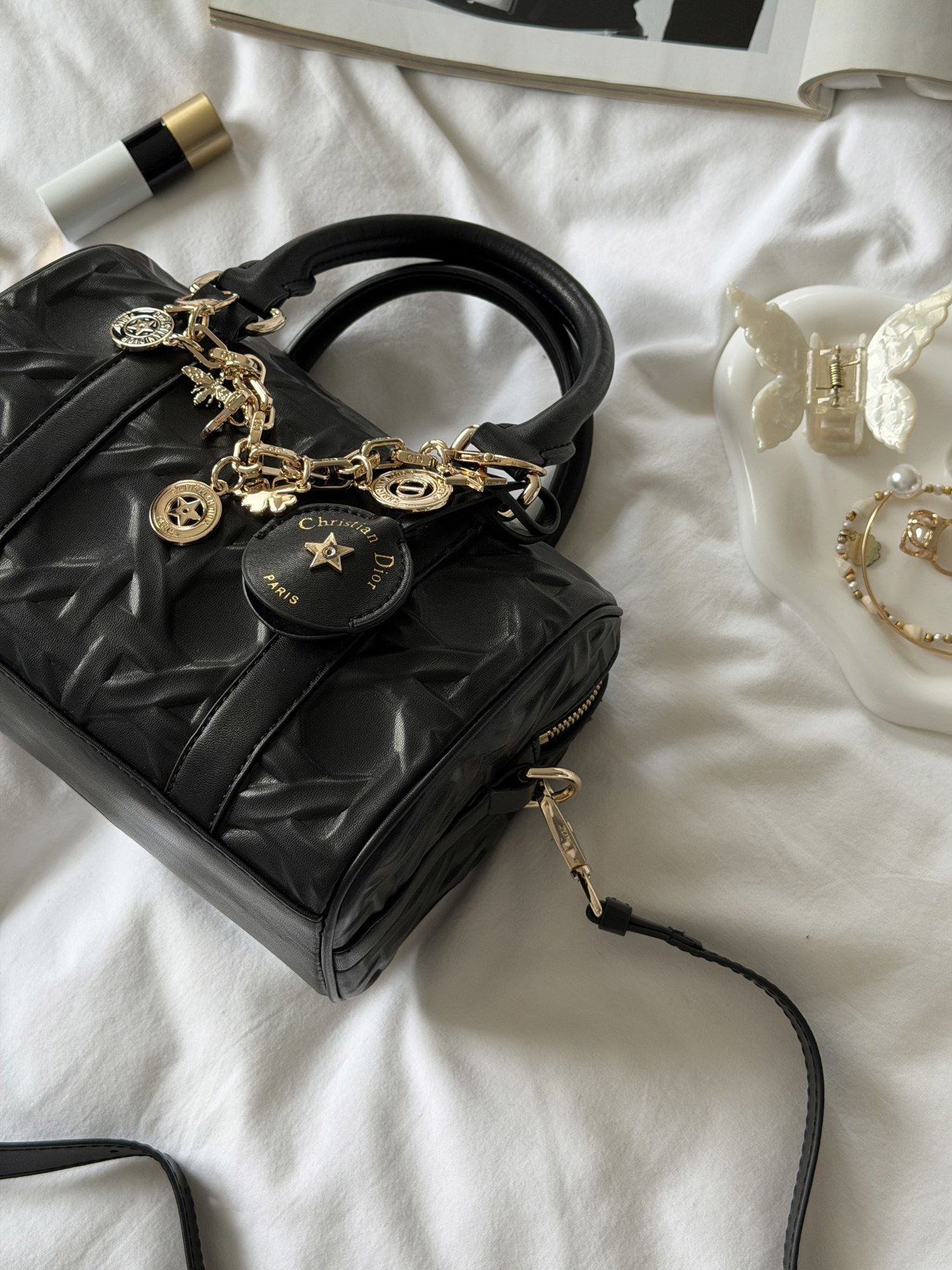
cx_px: 476
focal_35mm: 48
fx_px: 1760
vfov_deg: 39.7
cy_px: 635
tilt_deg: -76.3
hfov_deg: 30.3
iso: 100
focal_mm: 6.76
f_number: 1.78
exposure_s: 1/103
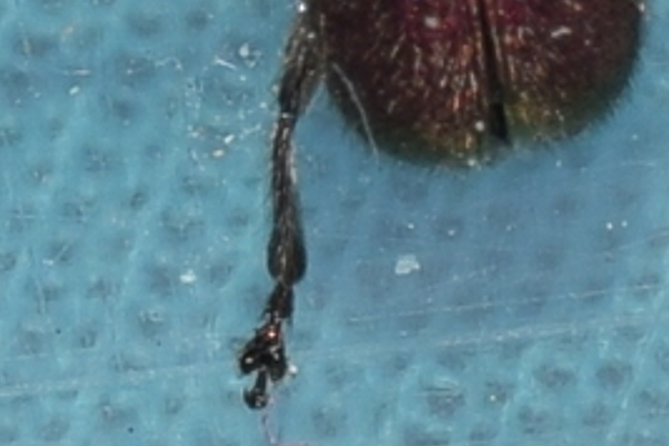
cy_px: -341
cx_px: 340
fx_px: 14011
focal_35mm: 754
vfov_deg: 1.8
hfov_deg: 2.7
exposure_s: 1/160
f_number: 13
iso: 100
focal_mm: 140
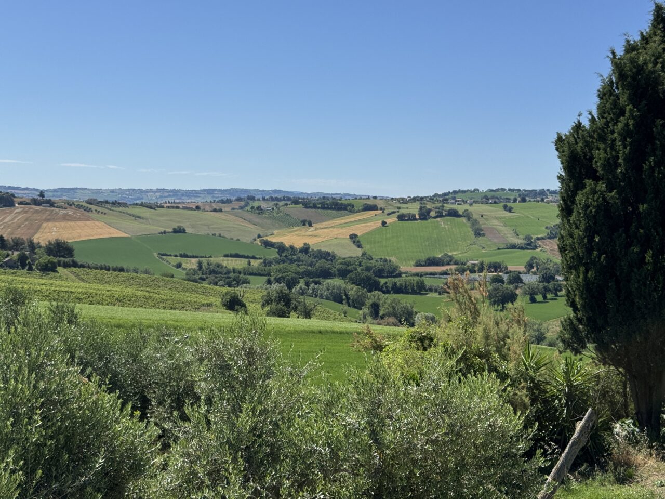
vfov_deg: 30.3
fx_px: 922
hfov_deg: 39.7
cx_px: 332
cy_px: 250
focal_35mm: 48
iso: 64
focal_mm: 6.76
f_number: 1.78
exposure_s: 1/6410
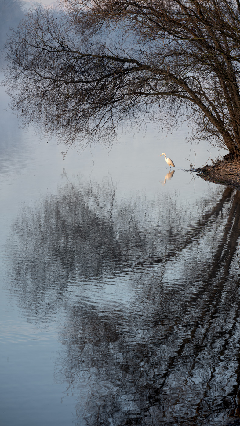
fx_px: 1527
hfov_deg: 9.0
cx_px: 121
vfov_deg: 15.9
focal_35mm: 135
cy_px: 222
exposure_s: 1/60
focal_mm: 120
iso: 64
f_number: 5.6
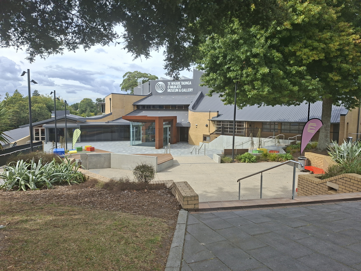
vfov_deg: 58.9
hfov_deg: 73.9
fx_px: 240
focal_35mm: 23
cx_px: 180
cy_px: 136
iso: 50
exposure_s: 1/1672
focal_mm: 5.54
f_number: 1.8
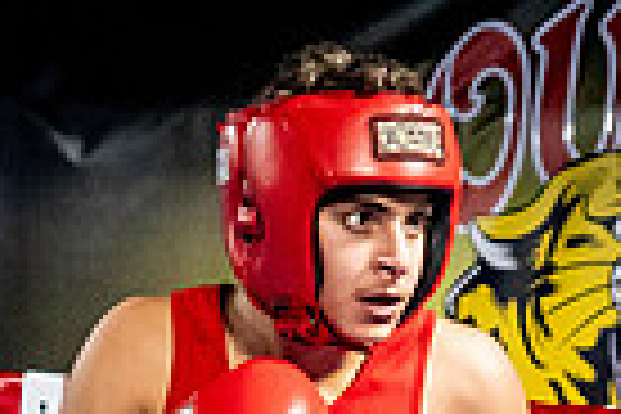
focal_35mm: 218
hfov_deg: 9.4
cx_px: 495
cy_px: 857
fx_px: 3760
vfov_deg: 6.1
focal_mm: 35
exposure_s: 1/800
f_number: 2.8
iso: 5000
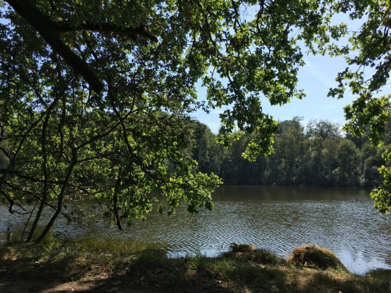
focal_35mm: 29
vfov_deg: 48.2
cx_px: 196
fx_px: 328
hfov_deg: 61.7
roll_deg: -1.6
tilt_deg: +6.5
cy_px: 146
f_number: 2.2
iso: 25
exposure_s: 1/1166
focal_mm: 4.15
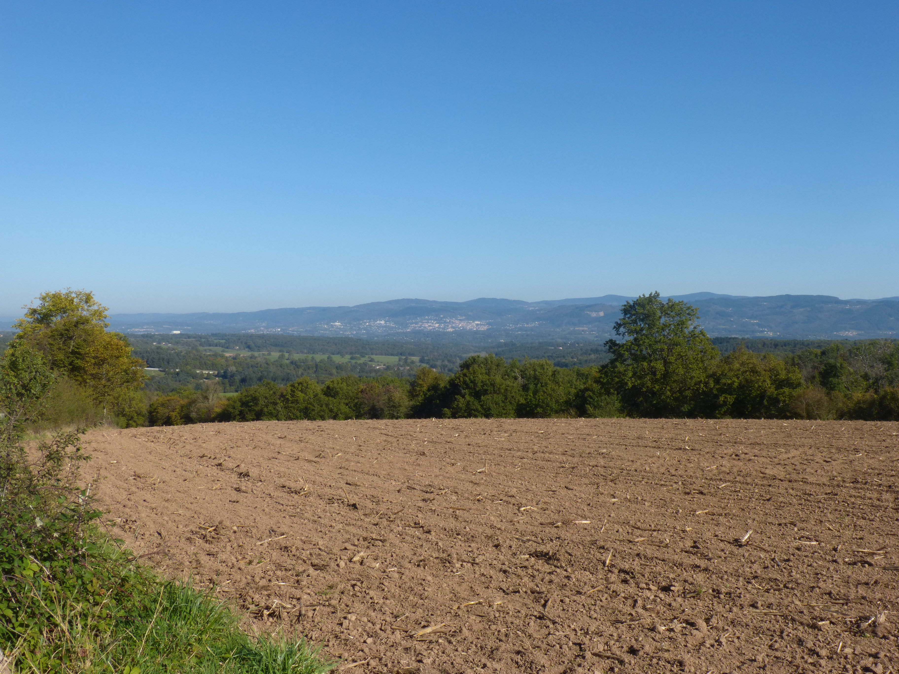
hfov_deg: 51.4
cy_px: 337
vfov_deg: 39.7
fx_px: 935
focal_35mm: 36
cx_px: 450
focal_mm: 6.3
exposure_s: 1/400
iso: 100
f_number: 7.1
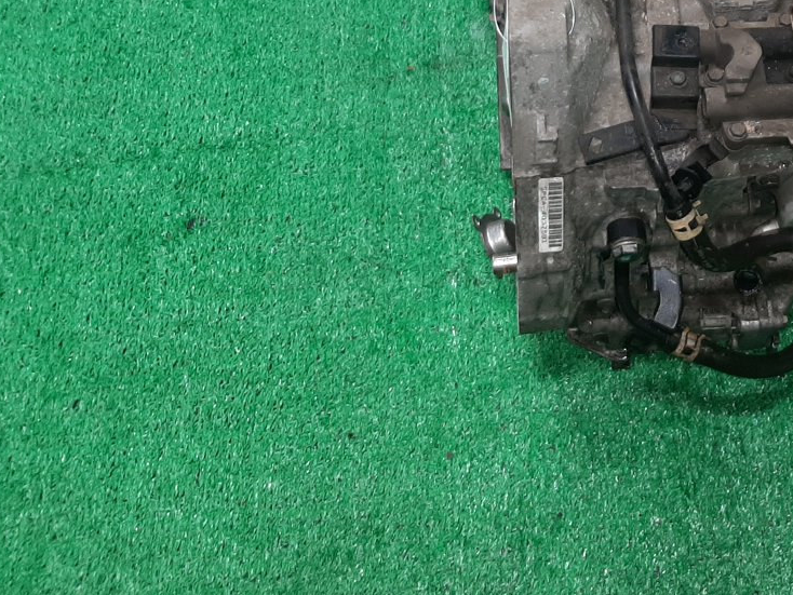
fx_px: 1169
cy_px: 77
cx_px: 697
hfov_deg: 35.5
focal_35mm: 51
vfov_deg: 27.7
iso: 115
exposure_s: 1/50
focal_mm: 3.93
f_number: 1.7
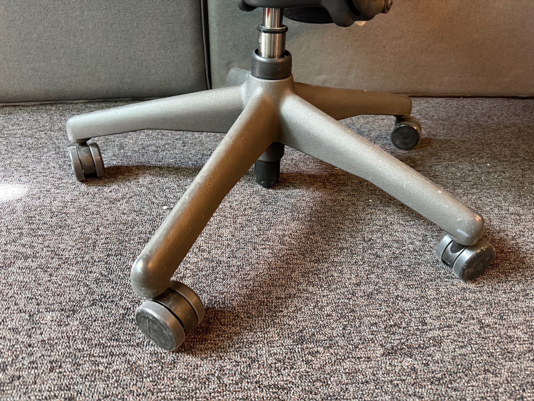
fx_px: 370
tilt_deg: -36.2
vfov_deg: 56.8
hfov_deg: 71.6
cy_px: 200
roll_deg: -0.7
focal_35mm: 24
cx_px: 267
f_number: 1.78
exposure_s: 1/33
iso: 640
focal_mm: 6.76
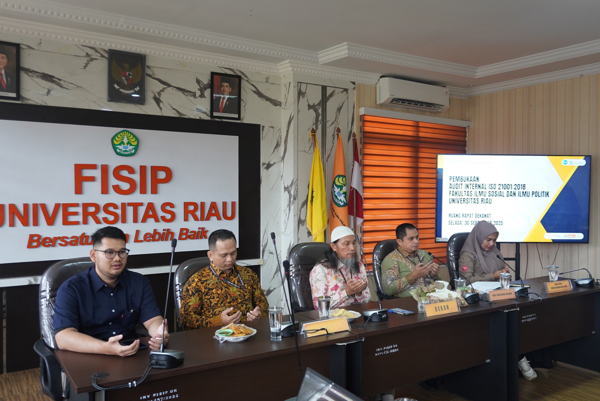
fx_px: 500
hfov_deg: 61.9
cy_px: 200
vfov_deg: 43.7
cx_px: 300
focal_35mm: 30
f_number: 4
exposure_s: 1/30
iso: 640
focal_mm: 20
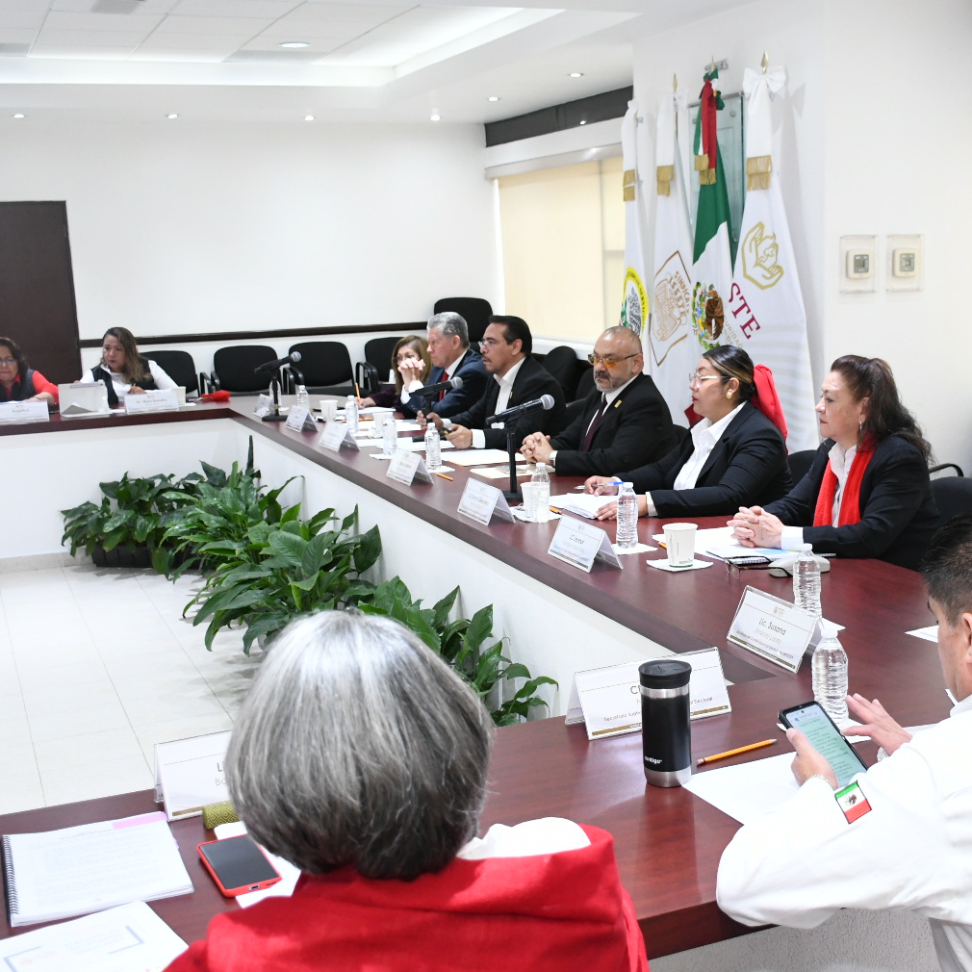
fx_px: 1430
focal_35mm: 45
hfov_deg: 37.3
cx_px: 621
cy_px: 519
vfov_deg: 37.5
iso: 2000
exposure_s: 1/100
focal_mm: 22
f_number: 3.5
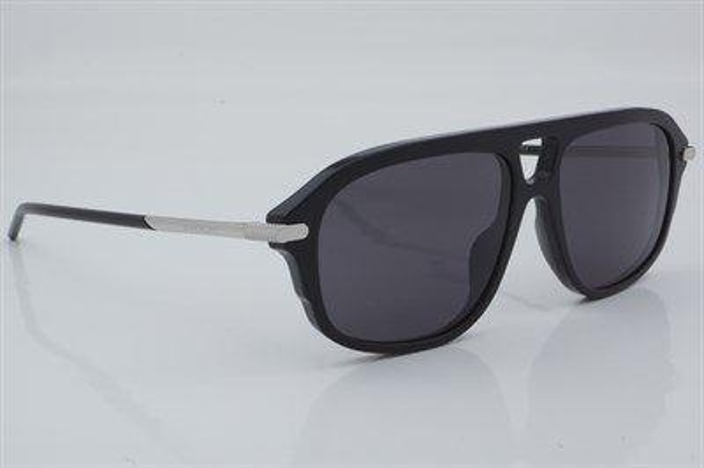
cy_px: 234
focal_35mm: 68
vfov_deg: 20.1
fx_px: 1319
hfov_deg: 29.9
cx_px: 352
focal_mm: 45
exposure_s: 1/4
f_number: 29
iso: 100
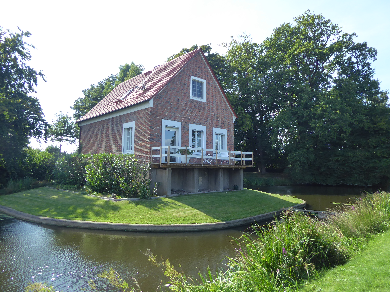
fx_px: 282
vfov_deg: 54.9
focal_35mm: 25
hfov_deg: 69.4
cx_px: 195
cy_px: 146
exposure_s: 1/400
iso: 125
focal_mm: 4.3
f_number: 3.3
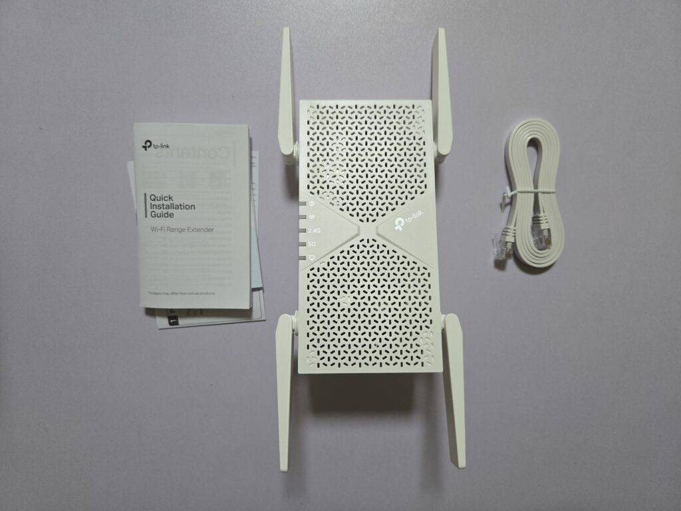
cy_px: 256
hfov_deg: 73.9
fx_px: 452
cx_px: 340
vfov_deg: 58.9
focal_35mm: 23
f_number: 1.8
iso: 250
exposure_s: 1/100
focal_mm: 5.4
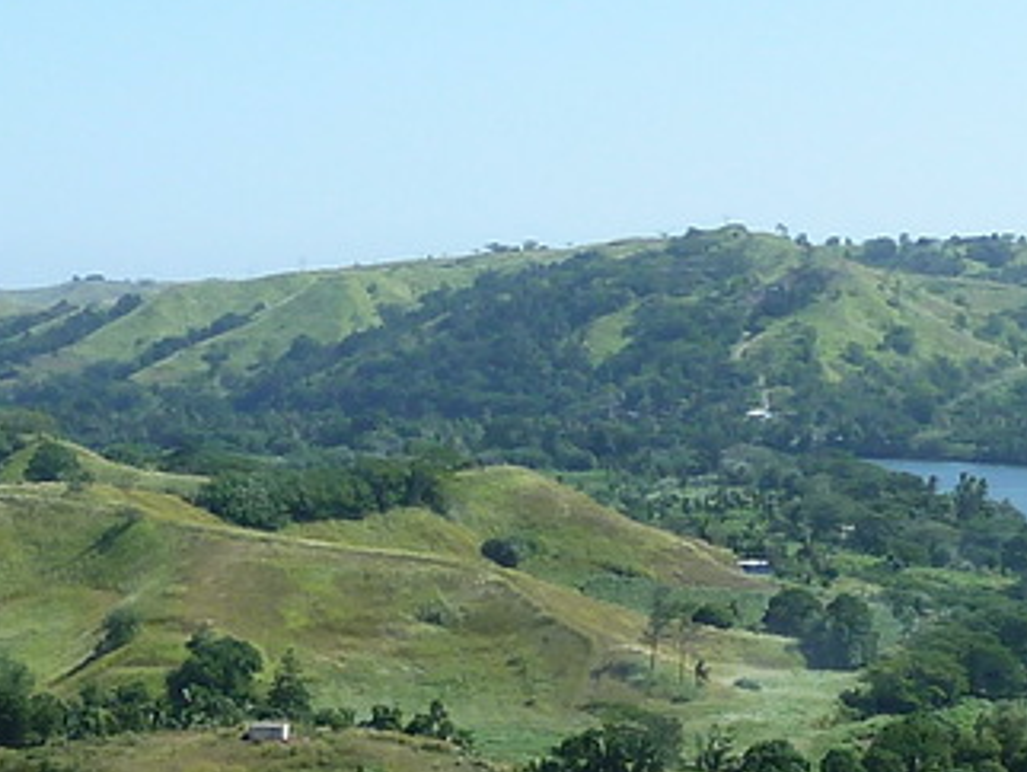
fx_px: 4275
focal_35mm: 144
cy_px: 928
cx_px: 437
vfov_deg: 10.2
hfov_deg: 13.7
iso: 80
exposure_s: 1/500
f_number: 4
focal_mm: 4.7
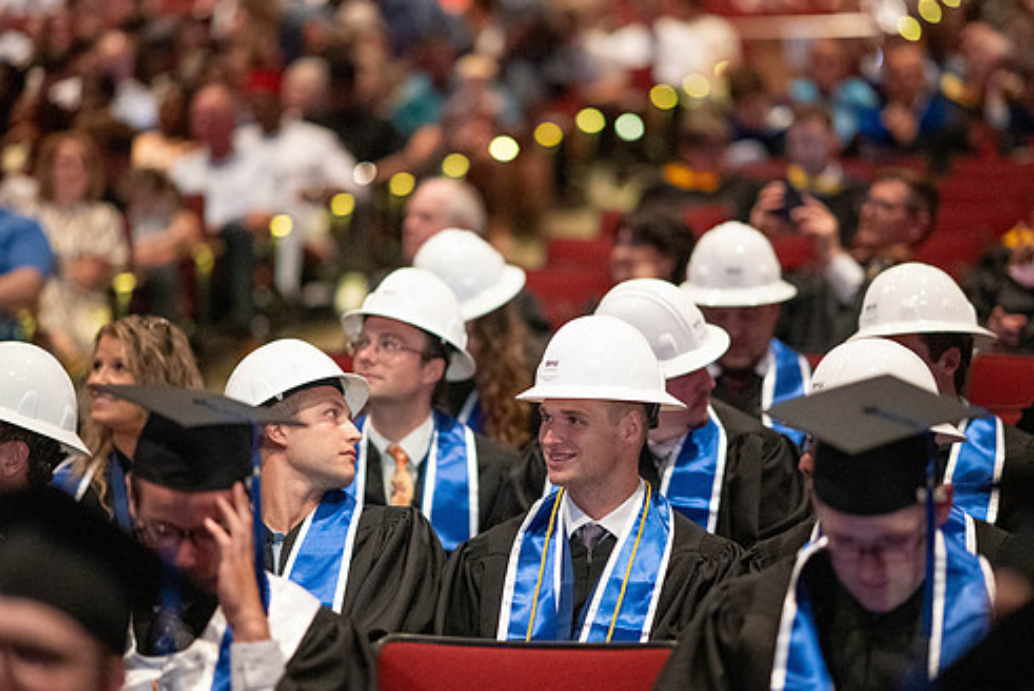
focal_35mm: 124
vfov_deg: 11.1
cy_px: 349
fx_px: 3564
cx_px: 533
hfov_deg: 16.5
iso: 3200
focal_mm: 105
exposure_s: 1/200
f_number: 1.4
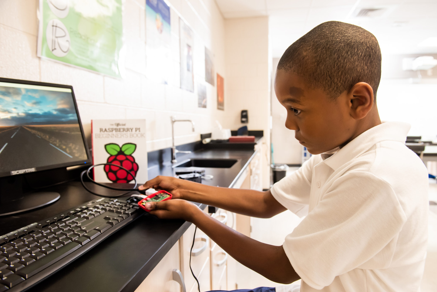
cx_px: 227
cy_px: 147
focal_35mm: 25
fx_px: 304
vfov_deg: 51.3
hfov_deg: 71.5
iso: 2000
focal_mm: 24
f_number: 5
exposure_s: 1/100
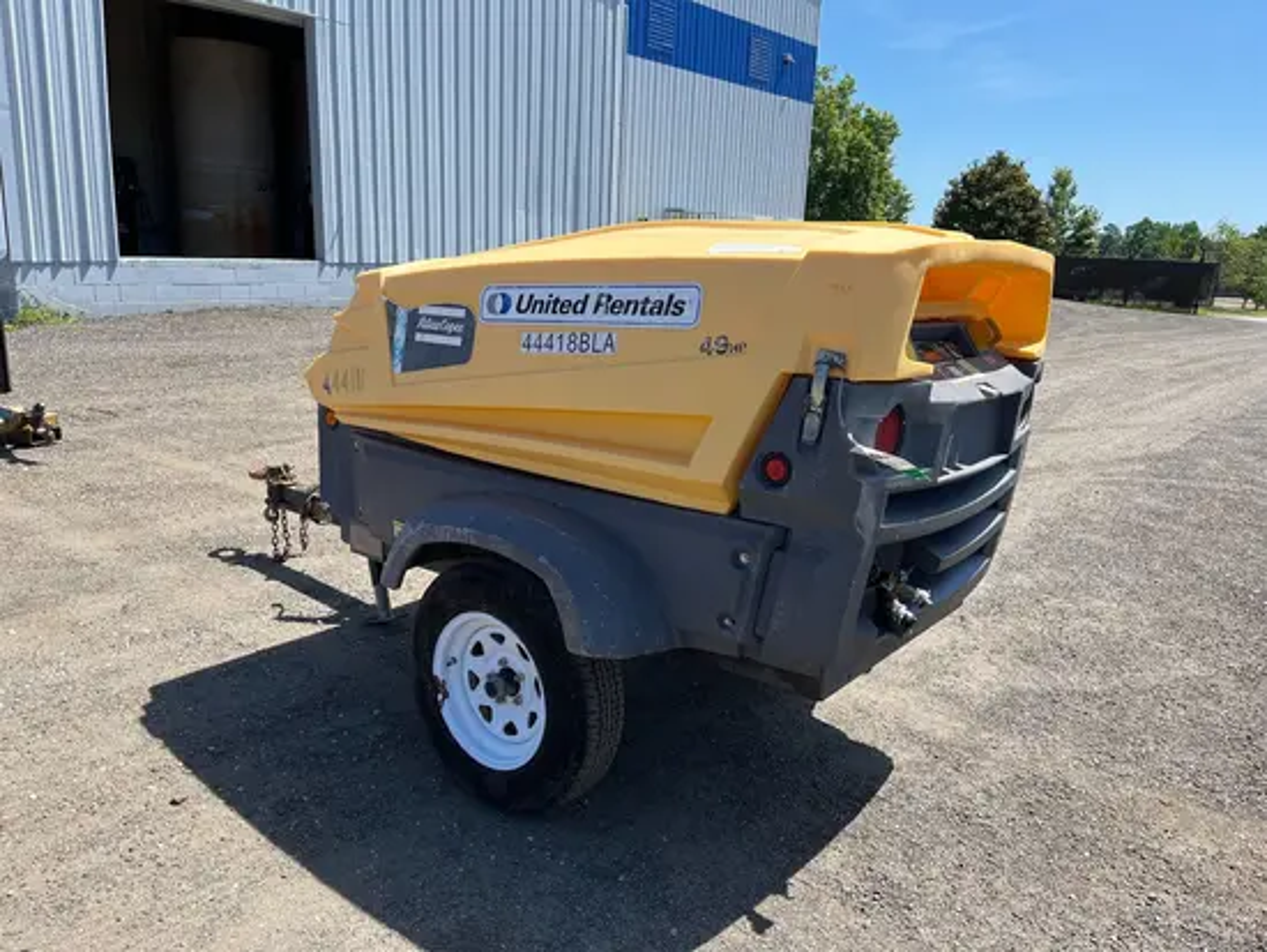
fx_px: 952
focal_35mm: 26
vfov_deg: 53.1
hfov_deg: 67.3
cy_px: 476
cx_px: 634
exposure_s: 1/2137
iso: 50
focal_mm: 5.1
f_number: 1.6
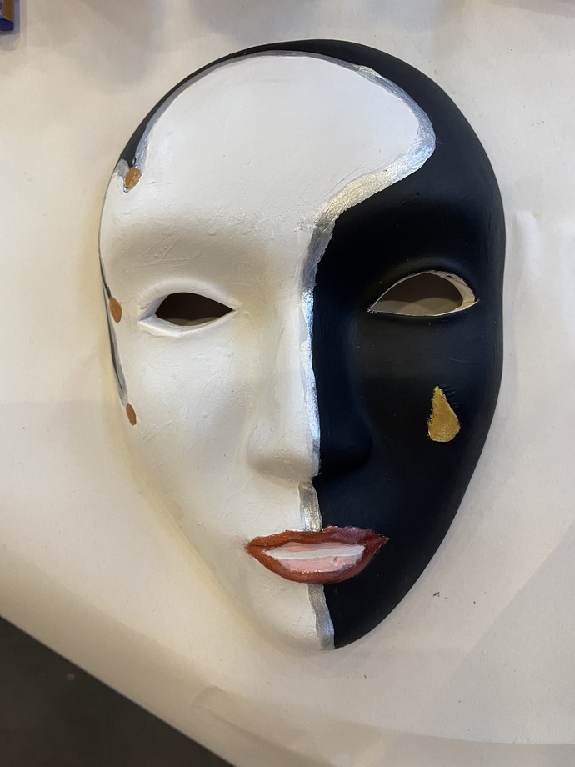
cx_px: 288
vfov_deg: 67.3
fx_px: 576
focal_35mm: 26
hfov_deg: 53.1
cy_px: 384
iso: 200
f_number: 1.6
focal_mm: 4.2
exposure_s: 1/50
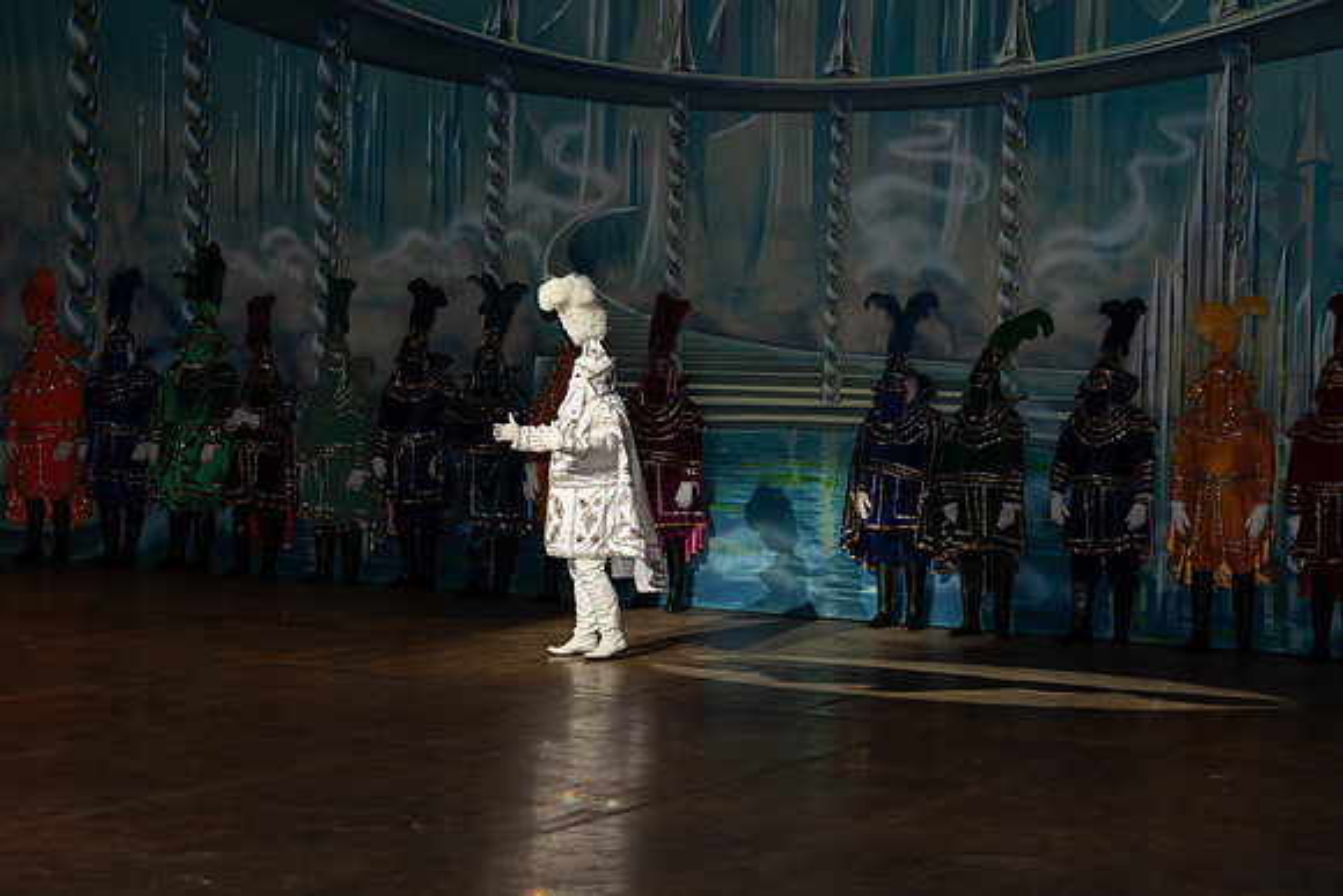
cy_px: 448
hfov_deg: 28.8
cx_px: 672
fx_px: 2612
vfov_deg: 19.5
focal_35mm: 70
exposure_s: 1/160
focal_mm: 70
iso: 640
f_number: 7.1
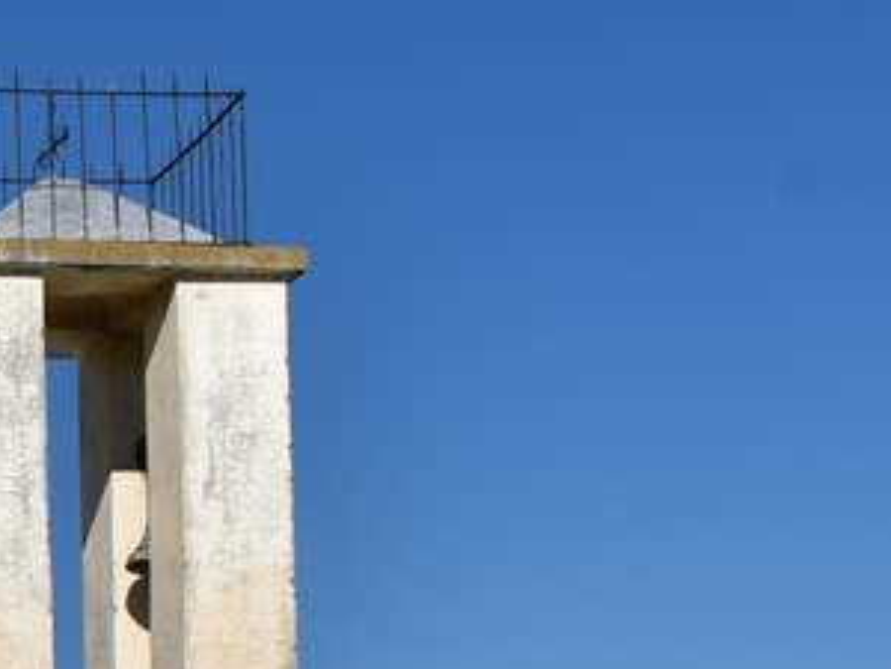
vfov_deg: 11.2
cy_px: 993
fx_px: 3269
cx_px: -848
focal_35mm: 127
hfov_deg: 13.5
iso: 100
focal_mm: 22
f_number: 11
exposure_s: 1/500
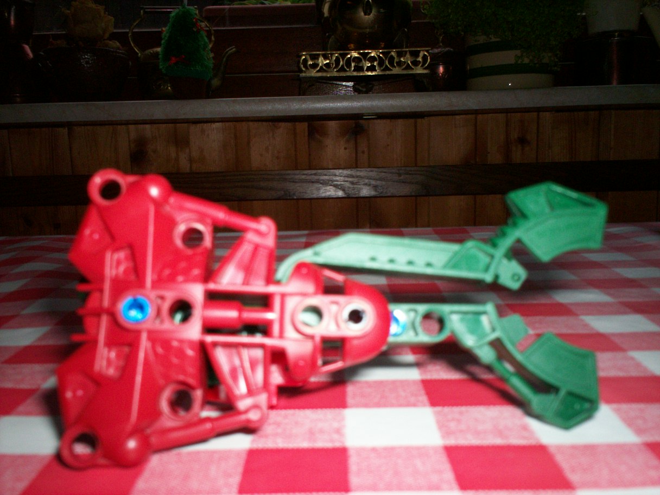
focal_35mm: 36
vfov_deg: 39.7
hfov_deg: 51.4
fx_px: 686
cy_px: 248
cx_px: 330
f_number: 4.5
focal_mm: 6
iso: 140
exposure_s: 1/60
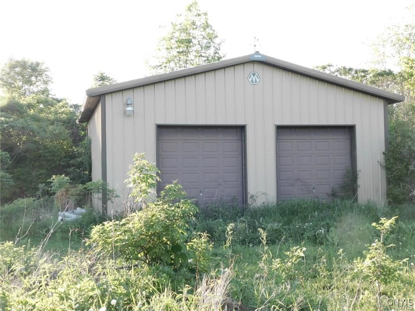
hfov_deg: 42.1
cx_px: 208
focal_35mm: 45
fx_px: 539
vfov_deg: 32.2
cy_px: 156
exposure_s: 1/320
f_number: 3.7
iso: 400
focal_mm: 8
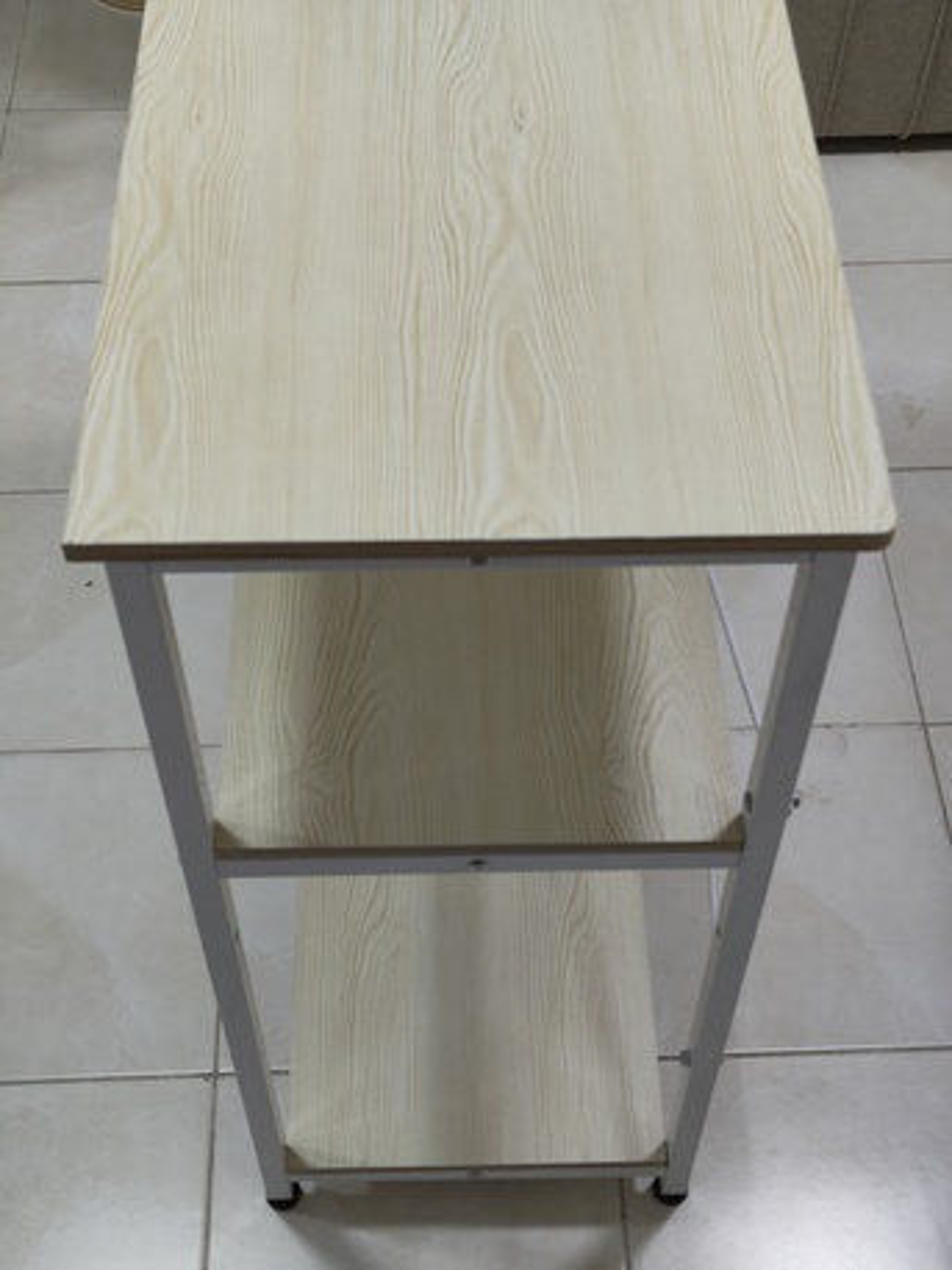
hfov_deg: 29.1
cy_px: 635
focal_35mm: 50
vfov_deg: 38.2
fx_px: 1833
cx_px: 476
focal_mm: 5.56
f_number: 1.88
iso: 820
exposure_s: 1/100
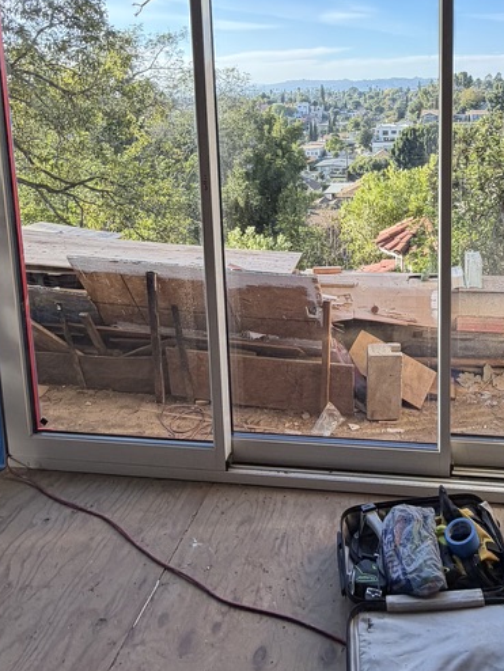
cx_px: 371
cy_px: 175
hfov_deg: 46.7
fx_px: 562
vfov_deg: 58.7
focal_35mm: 29
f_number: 2.2
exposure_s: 1/282
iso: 50
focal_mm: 2.22
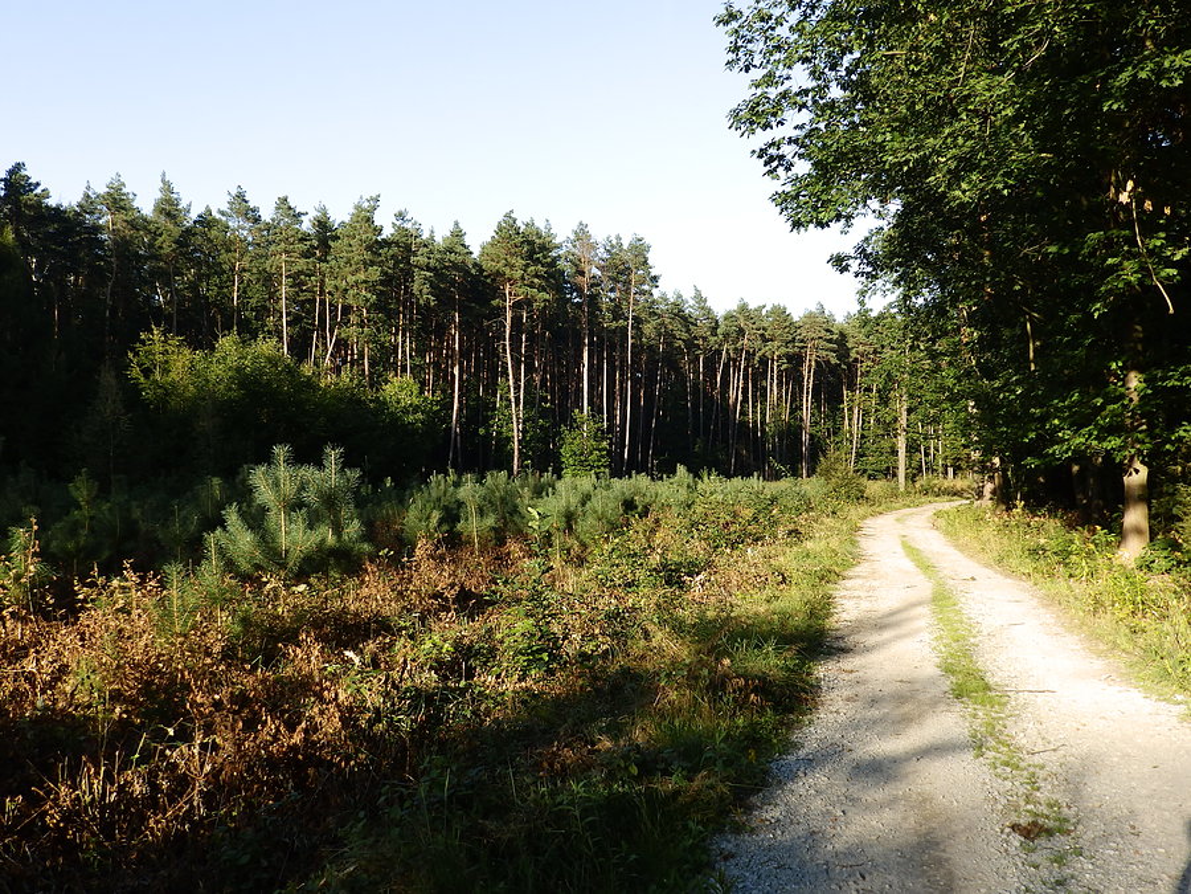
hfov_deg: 56.8
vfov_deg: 44.2
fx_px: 1101
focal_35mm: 32
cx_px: 596
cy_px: 447
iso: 80
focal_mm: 5.7
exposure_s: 1/160
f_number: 4.5
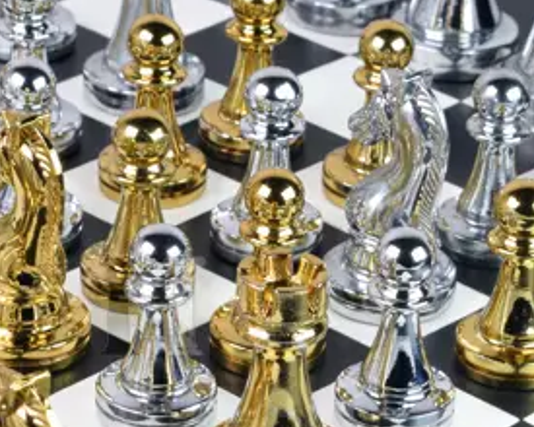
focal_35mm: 141
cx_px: 151
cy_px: 290
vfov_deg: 10.9
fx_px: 2226
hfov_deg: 13.6
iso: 800
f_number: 16
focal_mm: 55
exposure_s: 1/25
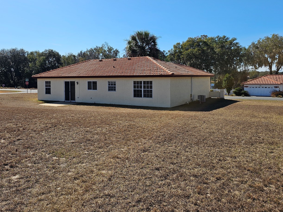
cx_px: 130
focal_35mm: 30
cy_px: 85
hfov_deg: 59.9
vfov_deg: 46.5
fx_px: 245
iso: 10
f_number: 1.7
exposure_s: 1/1067
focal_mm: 6.3
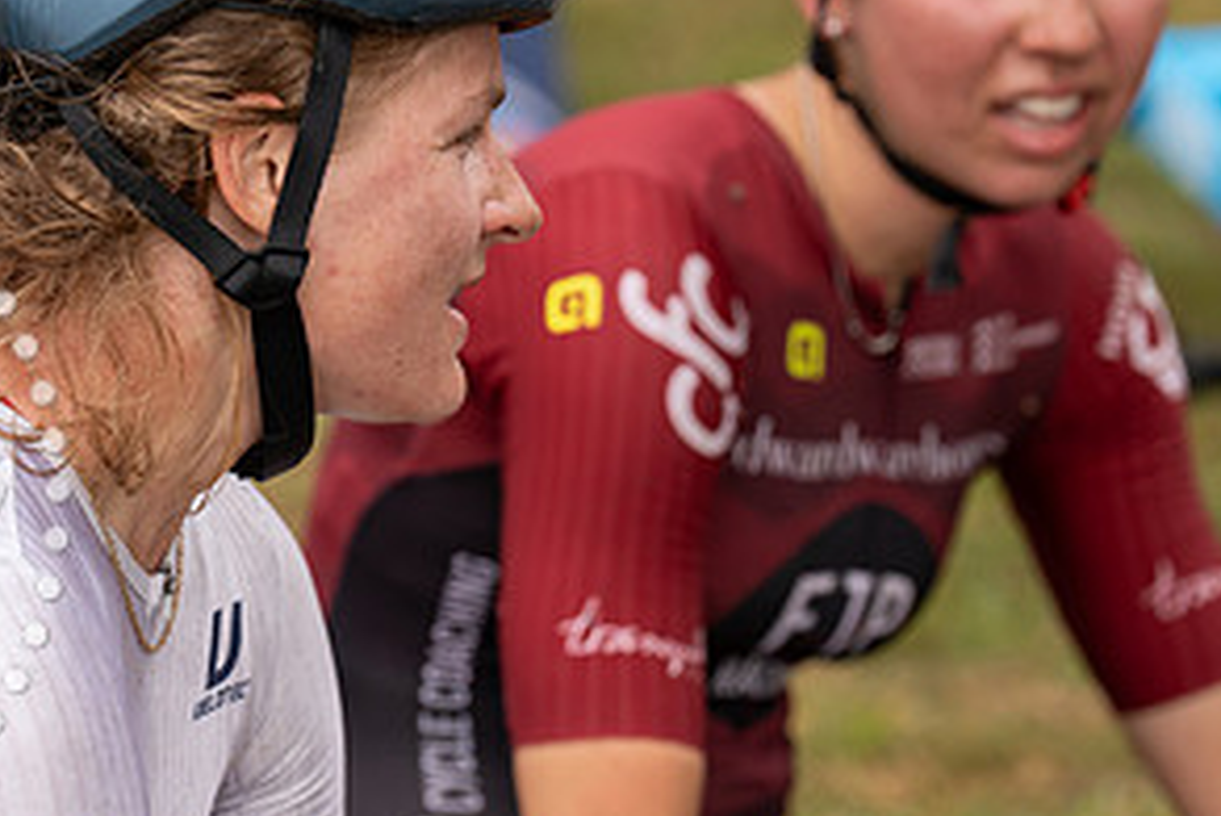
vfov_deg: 4.0
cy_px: 282
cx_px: 326
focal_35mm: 344
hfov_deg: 6.0
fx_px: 11673
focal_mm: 173
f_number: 3.5
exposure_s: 1/1000
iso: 250
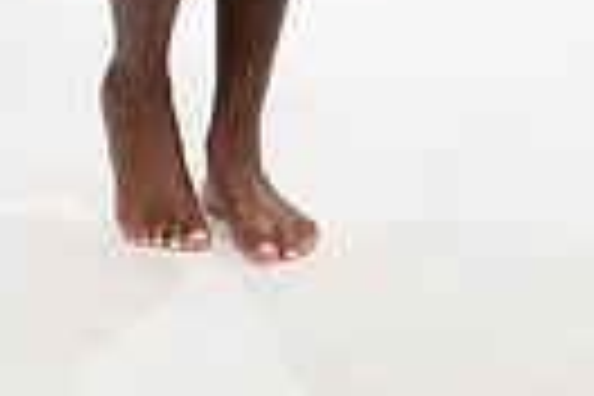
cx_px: 270
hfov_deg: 9.7
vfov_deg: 6.2
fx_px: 3498
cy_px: -567
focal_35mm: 212
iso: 200
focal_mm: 62
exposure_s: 1/250
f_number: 5.6
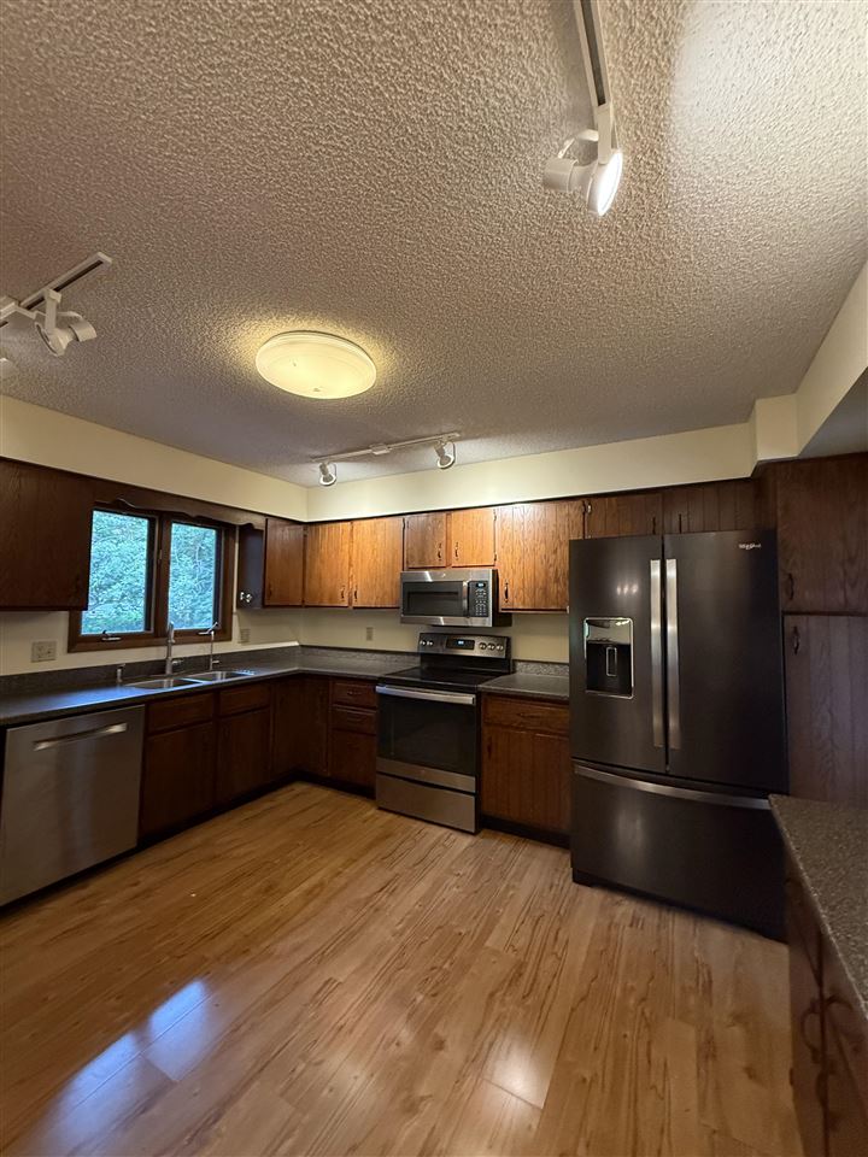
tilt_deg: +5.1
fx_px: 468
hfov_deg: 85.7
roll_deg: -0.6
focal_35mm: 14
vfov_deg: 102.1
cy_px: 578
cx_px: 434
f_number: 2.2
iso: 320
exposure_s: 1/60
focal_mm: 2.22
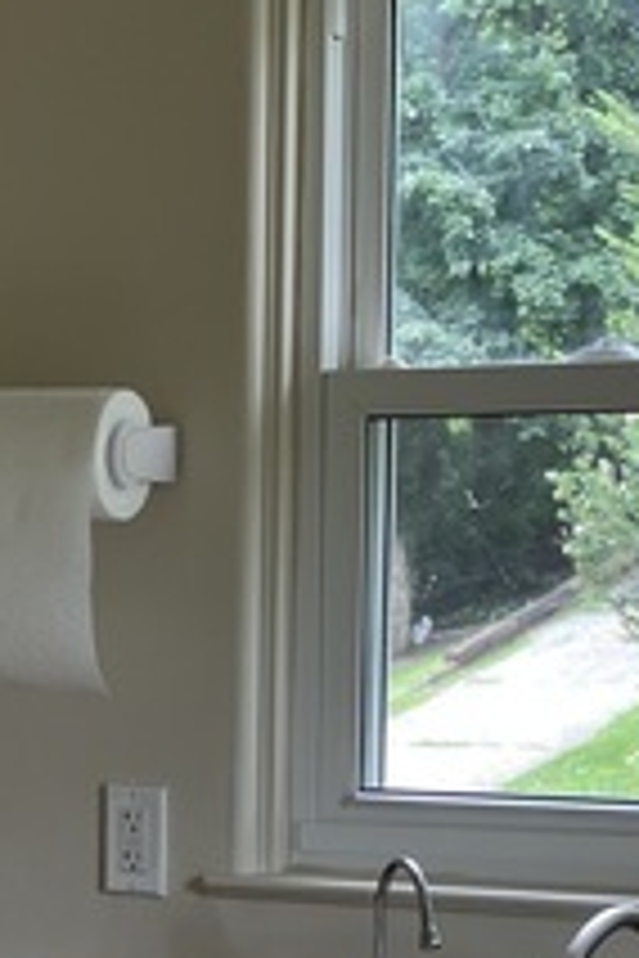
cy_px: 1014
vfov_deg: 21.4
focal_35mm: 91
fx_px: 2423
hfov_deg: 14.8
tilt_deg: -9.0
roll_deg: -0.9
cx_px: 22
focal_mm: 3.99
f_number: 1.8
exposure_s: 1/120
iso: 80
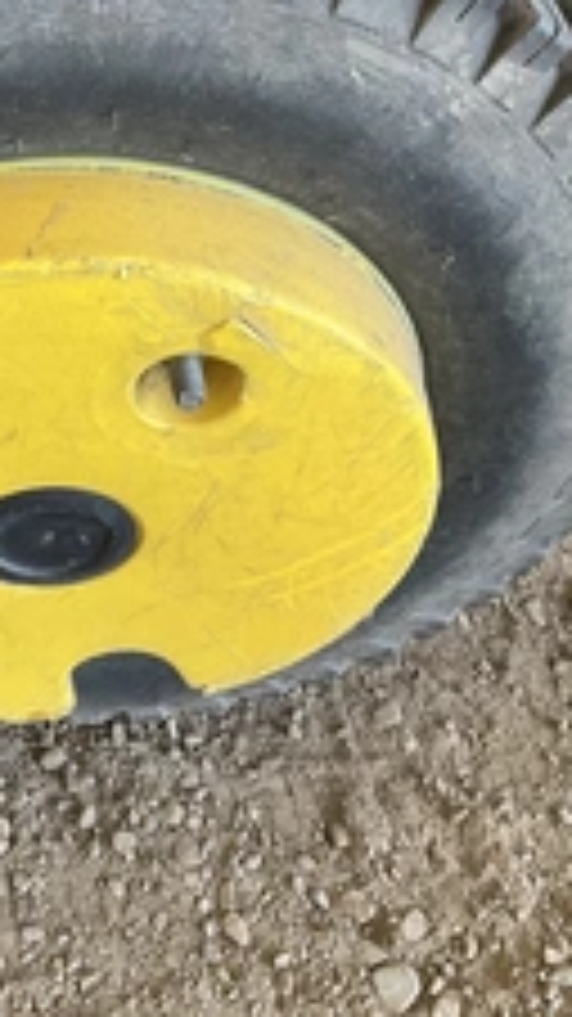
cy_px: 351
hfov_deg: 20.5
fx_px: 1511
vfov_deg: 36.9
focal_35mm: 56
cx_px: -50
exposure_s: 1/122
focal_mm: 3
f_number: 1.8
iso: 40
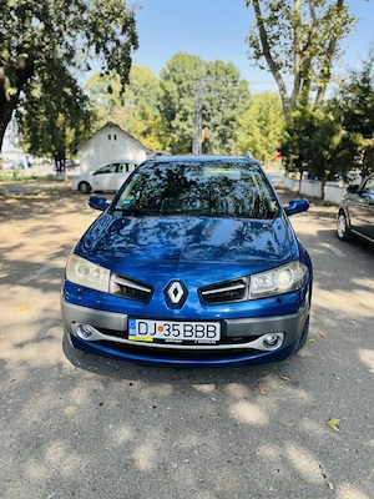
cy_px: 250
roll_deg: +0.7
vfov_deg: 67.3
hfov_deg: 53.1
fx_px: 375
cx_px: 187
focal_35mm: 26
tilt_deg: -12.6
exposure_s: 1/680
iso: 50
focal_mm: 5.1
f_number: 1.6
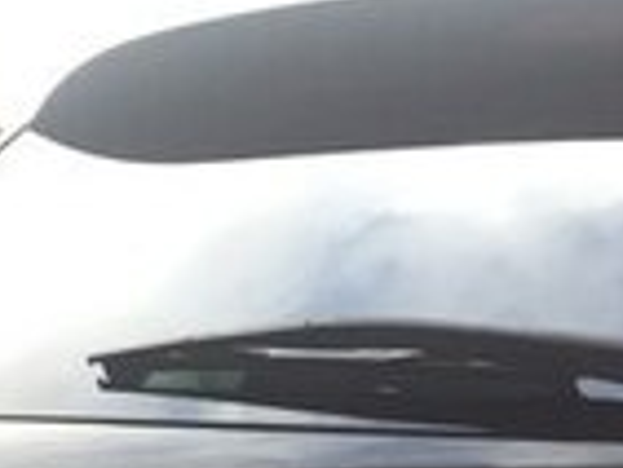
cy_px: 982
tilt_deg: -1.9
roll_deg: -1.7
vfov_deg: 10.0
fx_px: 2450
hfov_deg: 14.3
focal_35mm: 136
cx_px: 596
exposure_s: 1/33
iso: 40
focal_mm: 4.15
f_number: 2.2
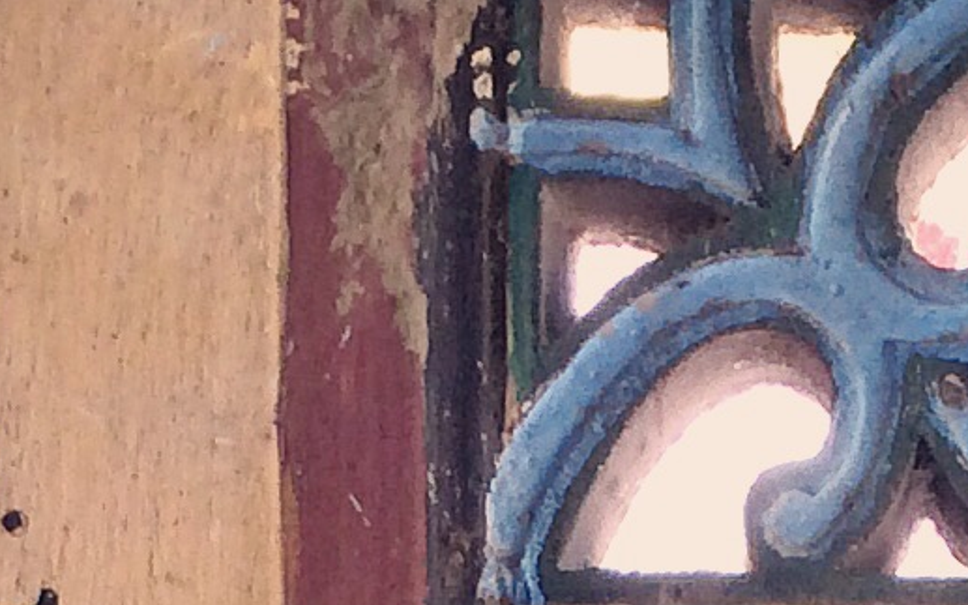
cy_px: 1991
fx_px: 5117
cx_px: 1176
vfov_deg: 6.1
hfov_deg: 10.6
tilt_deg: -3.4
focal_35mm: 194
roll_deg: -0.8
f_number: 2.2
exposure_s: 1/336
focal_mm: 4.15
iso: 32
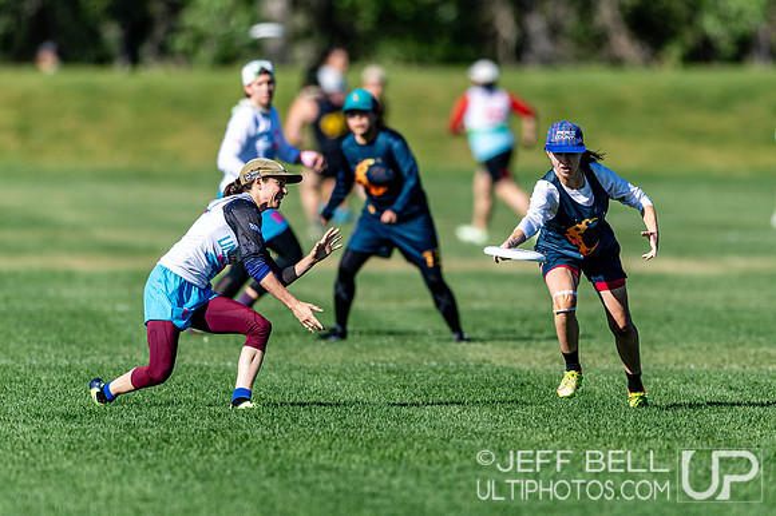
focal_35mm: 770
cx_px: 460
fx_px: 16595
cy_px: 277
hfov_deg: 2.7
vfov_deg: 1.8
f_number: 2.8
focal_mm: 400
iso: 140
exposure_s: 1/2500
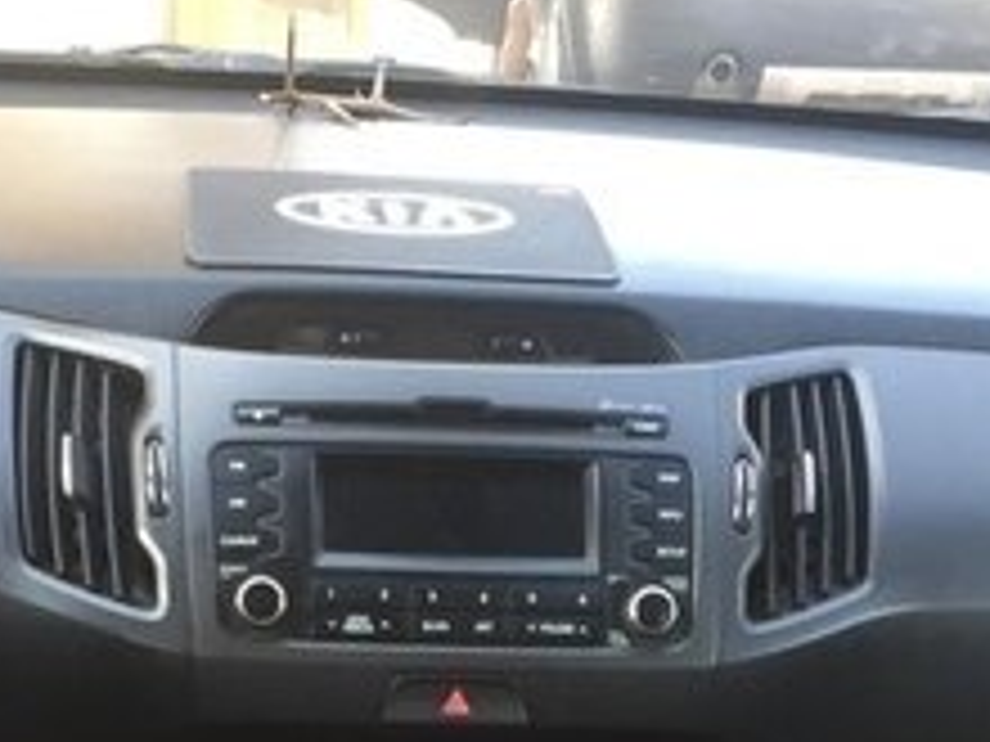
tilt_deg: -25.7
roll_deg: -5.1
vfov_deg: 16.2
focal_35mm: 87
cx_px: 441
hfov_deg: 22.5
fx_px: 2488
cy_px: 942
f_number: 2.2
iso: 32
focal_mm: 4.15
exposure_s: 1/33
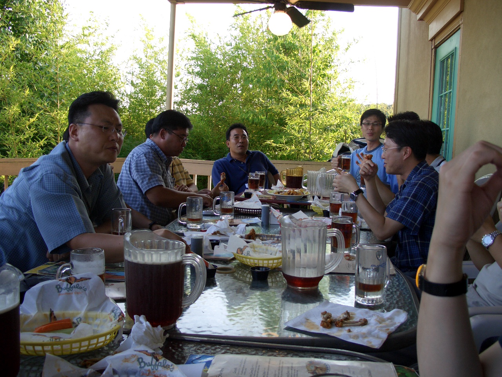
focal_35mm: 33
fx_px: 479
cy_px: 188
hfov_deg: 55.4
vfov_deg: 42.9
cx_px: 251
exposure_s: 1/125
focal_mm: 7.1
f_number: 2.8
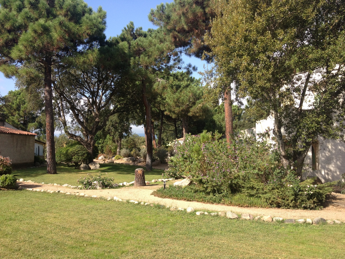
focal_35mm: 35
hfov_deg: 52.6
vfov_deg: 40.7
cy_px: 130
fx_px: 349
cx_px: 172
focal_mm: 4.28
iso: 64
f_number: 2.4
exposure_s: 1/824
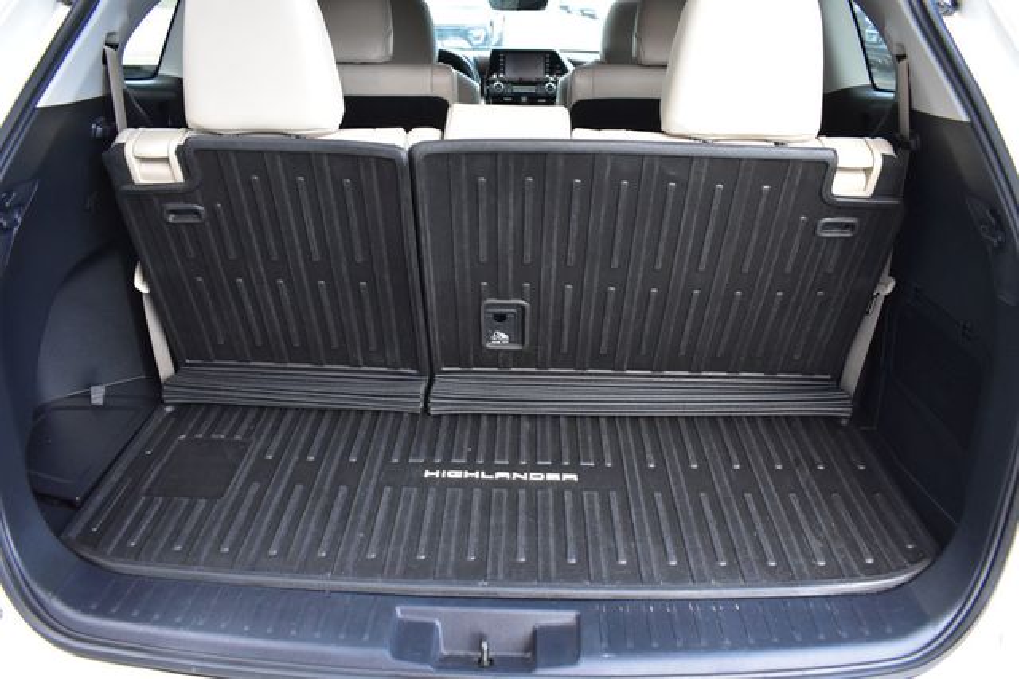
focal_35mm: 27
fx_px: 764
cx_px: 510
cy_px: 340
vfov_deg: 47.9
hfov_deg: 67.4
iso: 1600
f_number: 5.6
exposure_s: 1/15
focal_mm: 18
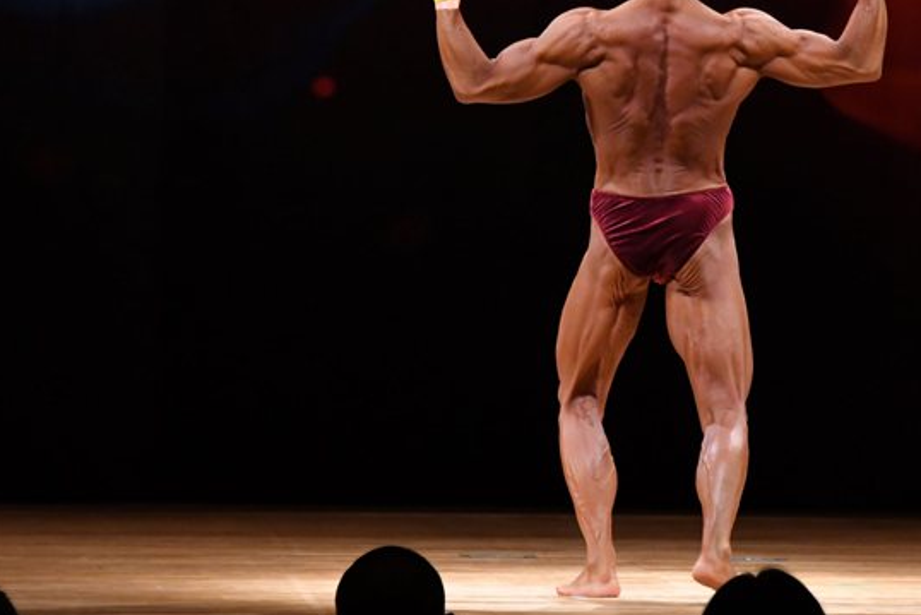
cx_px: 653
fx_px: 9391
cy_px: 247
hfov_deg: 5.6
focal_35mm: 367
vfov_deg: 3.7
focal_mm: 170
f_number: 5.6
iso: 4000
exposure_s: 1/400
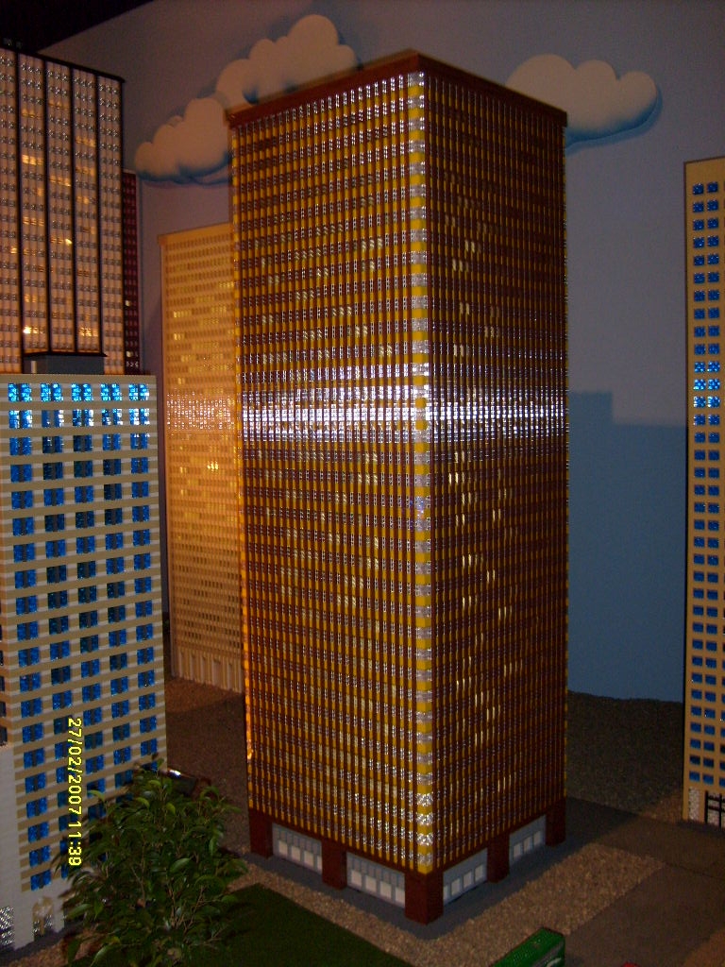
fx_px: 977
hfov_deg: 40.7
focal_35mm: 35
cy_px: 484
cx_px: 362
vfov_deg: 52.6
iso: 100
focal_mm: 5.8
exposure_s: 1/45
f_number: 2.8
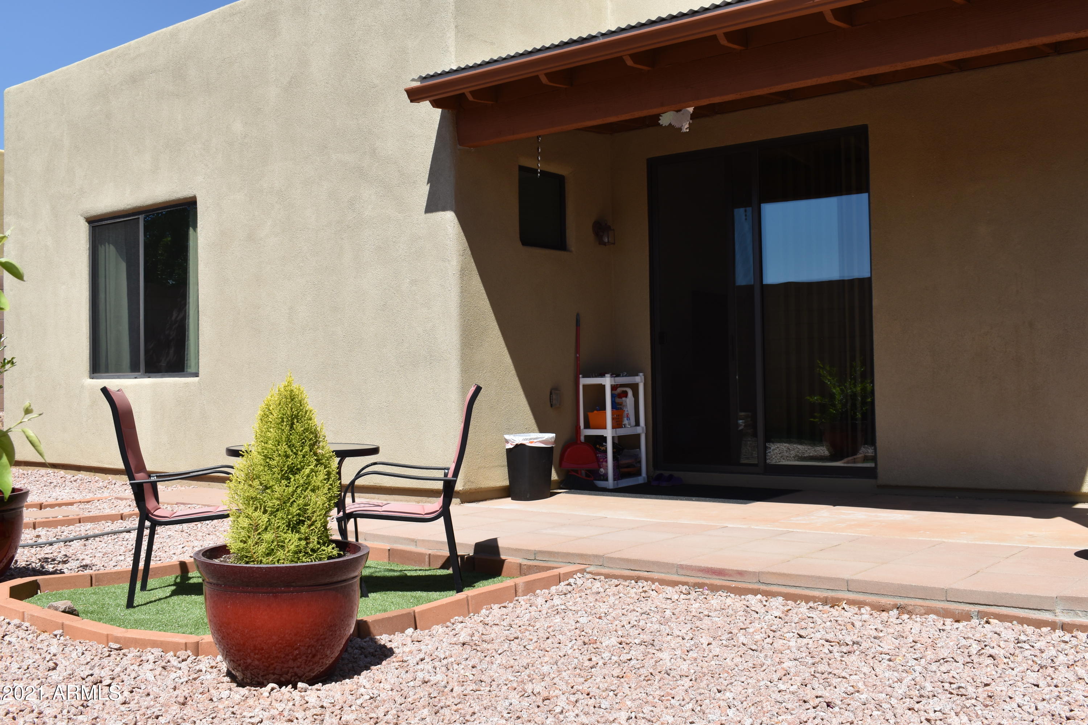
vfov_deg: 36.9
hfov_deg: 53.1
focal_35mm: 36
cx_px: 544
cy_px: 362
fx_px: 1088
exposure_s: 1/200
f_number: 10
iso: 100
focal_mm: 24
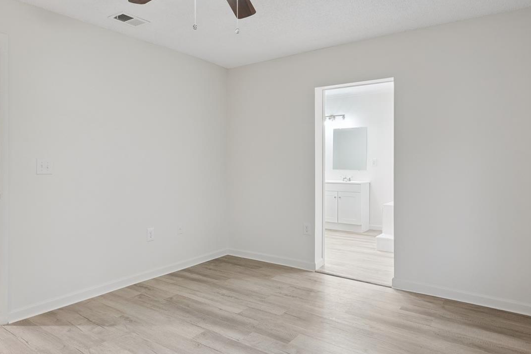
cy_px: 160
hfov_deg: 71.6
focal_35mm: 25
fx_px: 365
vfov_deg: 51.6
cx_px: 226
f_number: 9
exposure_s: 1/3.33
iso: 200
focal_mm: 16.5
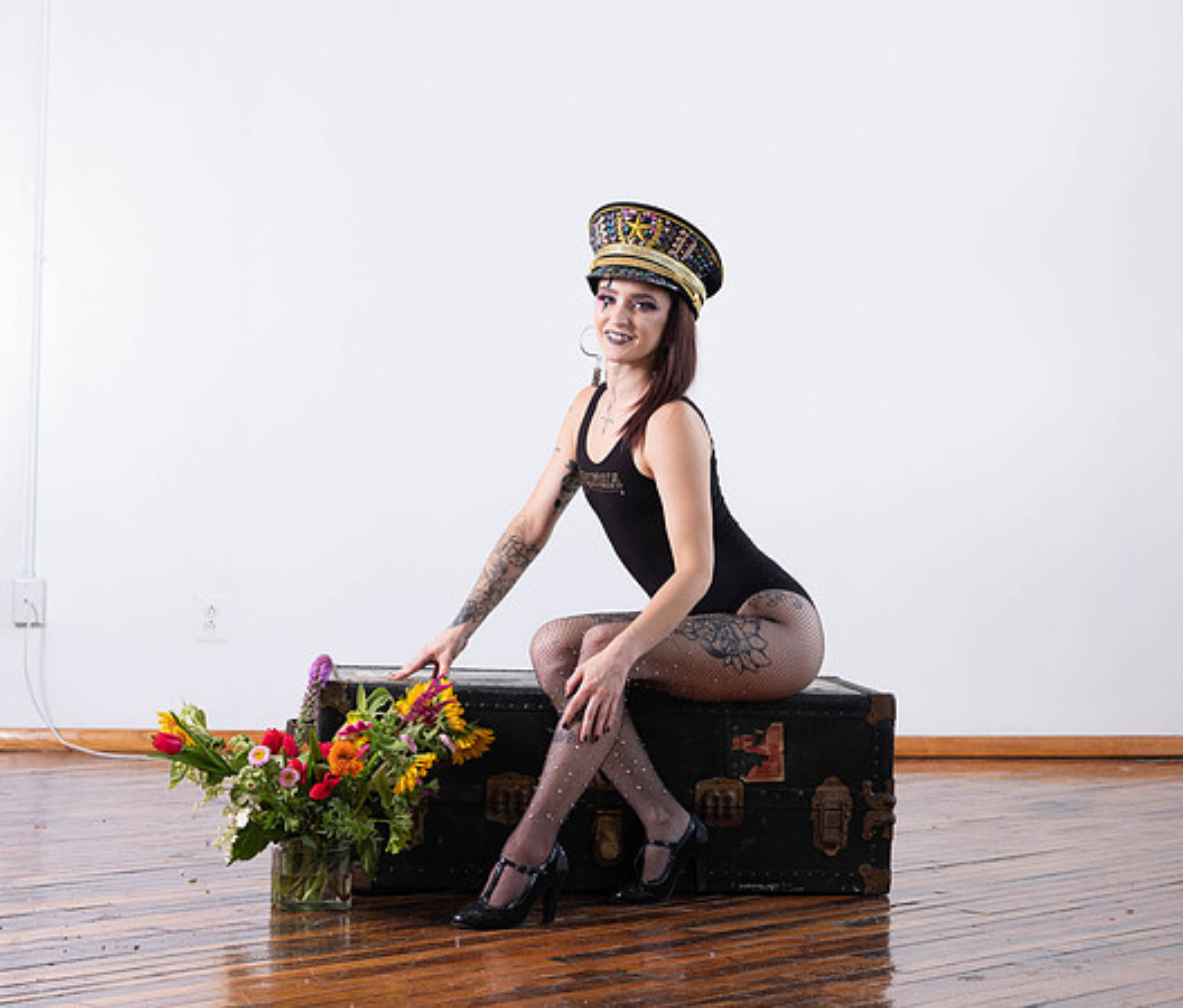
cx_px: 815
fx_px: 2965
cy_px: 478
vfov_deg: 19.3
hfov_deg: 22.4
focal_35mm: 83
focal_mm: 63
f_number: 5.6
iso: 500
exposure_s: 1/80
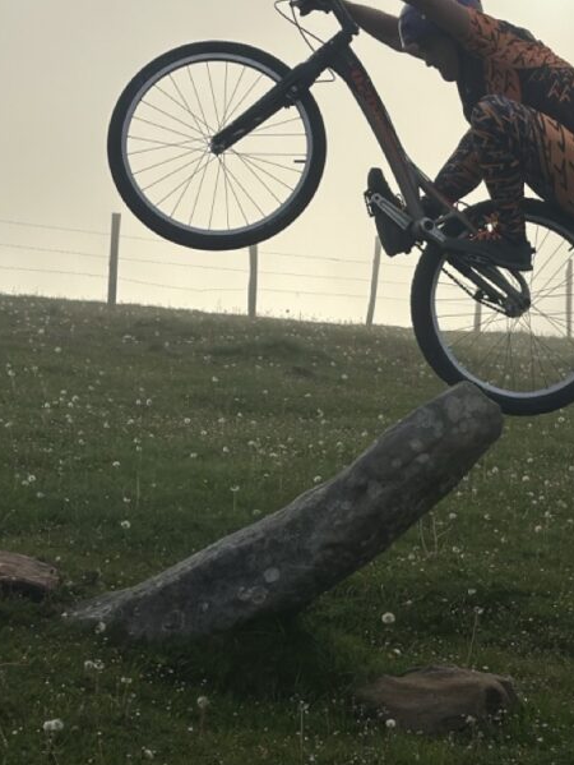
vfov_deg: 23.7
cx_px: 376
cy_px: 264
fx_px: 1811
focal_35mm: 82
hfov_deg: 18.0
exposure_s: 1/5000
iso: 100
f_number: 1.78
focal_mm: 6.86
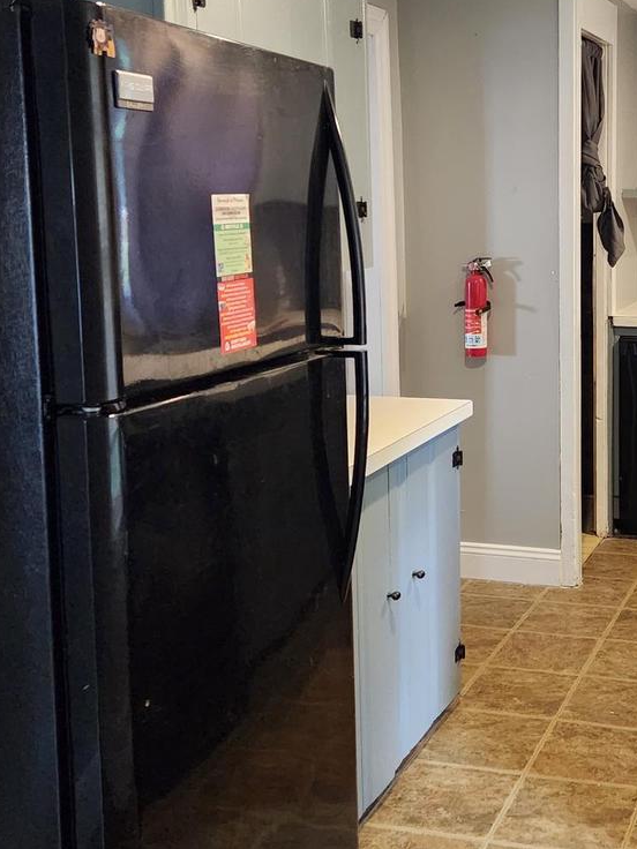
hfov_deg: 29.2
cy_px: 335
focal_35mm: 48
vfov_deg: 39.5
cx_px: 559
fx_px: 1178
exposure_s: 1/120
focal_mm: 5.4
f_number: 1.8
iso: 1000
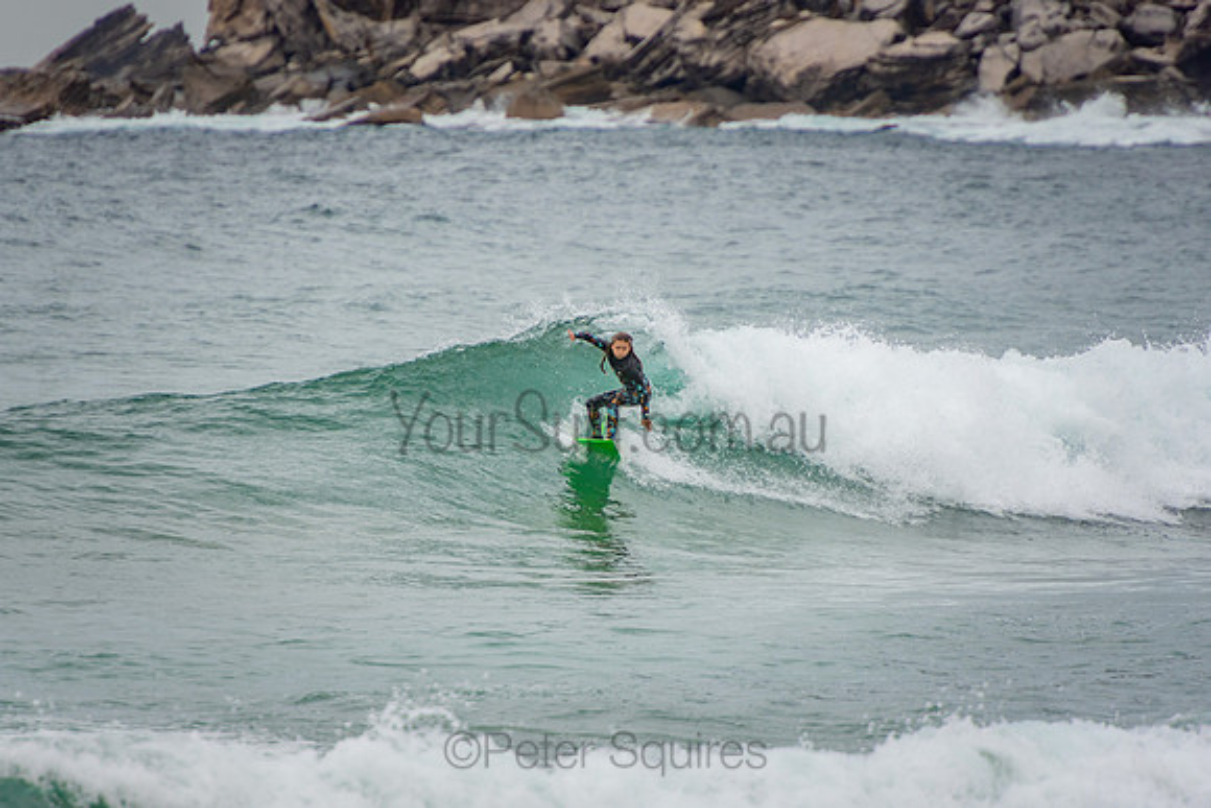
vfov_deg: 2.4
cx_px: 606
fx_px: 19682
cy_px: 404
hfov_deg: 3.5
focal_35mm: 585
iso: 220
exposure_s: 1/1600
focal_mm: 390
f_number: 5.6
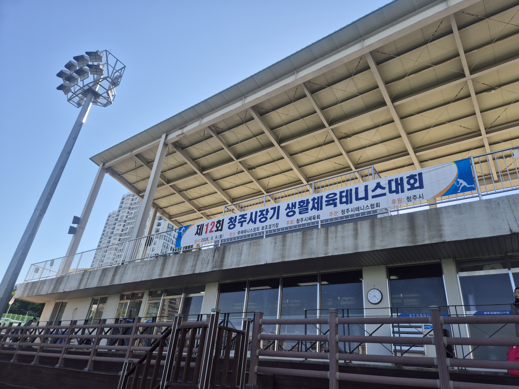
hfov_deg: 73.9
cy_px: 194
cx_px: 260
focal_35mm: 23
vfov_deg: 58.9
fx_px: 345
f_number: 1.8
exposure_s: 1/1116
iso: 25
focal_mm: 5.4
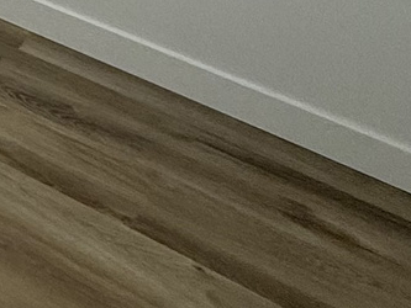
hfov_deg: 13.9
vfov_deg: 15.3
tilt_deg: -22.2
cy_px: -212
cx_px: -626
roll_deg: -0.3
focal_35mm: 86
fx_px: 1021
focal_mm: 2.22
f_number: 2.2
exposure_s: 1/120
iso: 200
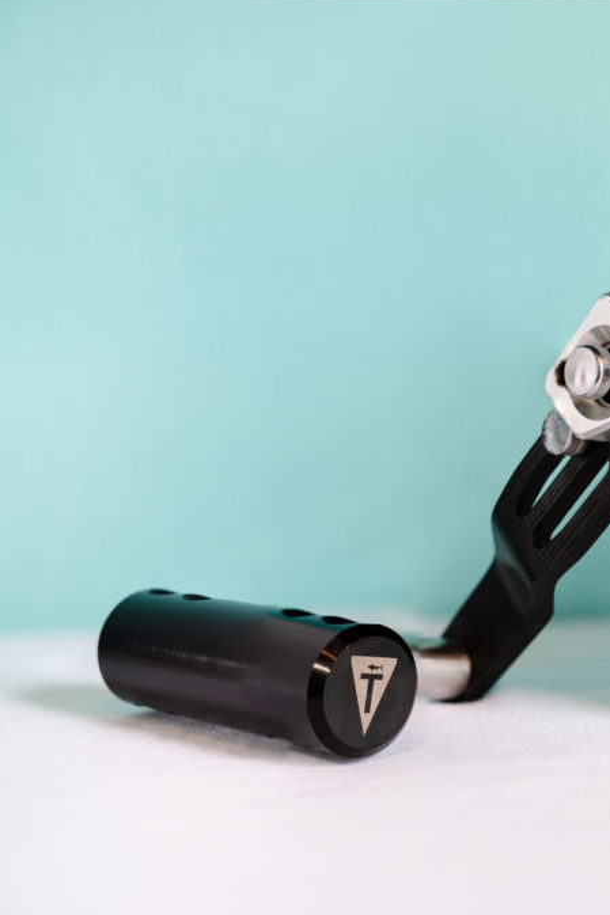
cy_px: 458
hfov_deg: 17.4
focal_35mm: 76
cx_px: 663
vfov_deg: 26.7
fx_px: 1933
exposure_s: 1/60
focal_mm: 50
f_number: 2.8
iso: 125
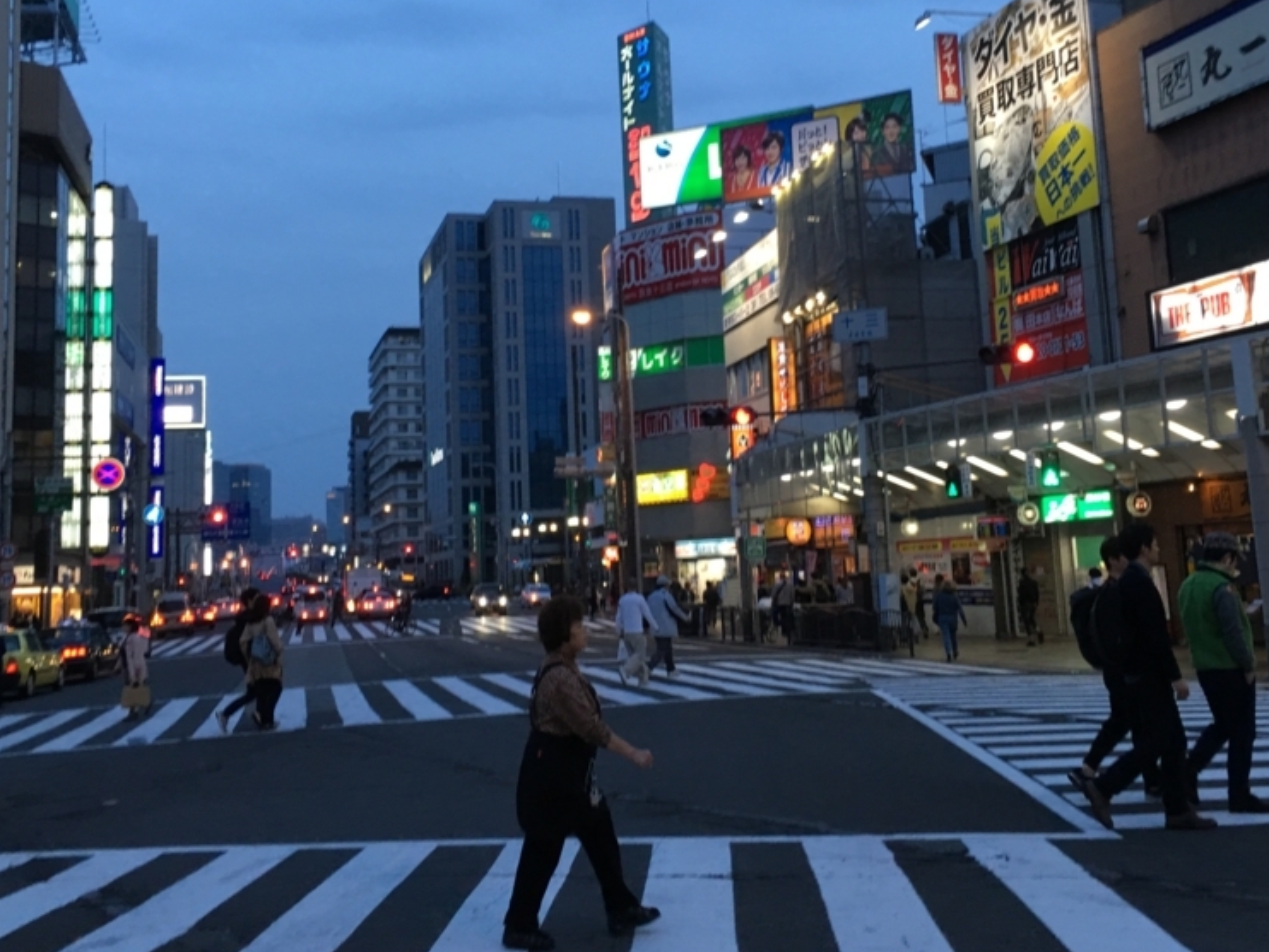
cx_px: 667
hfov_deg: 46.8
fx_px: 1467
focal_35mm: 40
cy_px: 381
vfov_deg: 35.9
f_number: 2.2
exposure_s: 1/30
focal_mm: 4.15
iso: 40
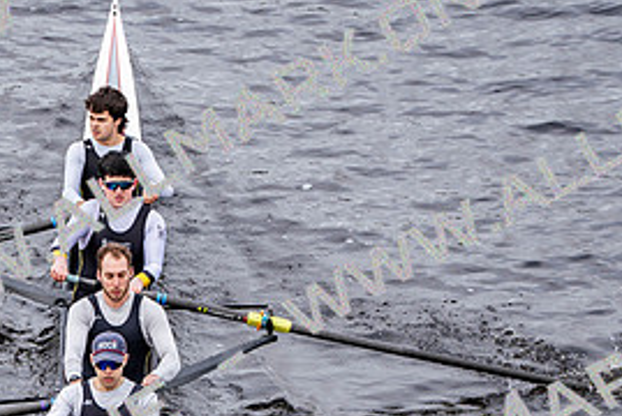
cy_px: 373
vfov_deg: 3.2
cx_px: 113
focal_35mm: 431
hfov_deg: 4.8
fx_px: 7455
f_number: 2.8
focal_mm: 200
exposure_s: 1/2000
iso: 250
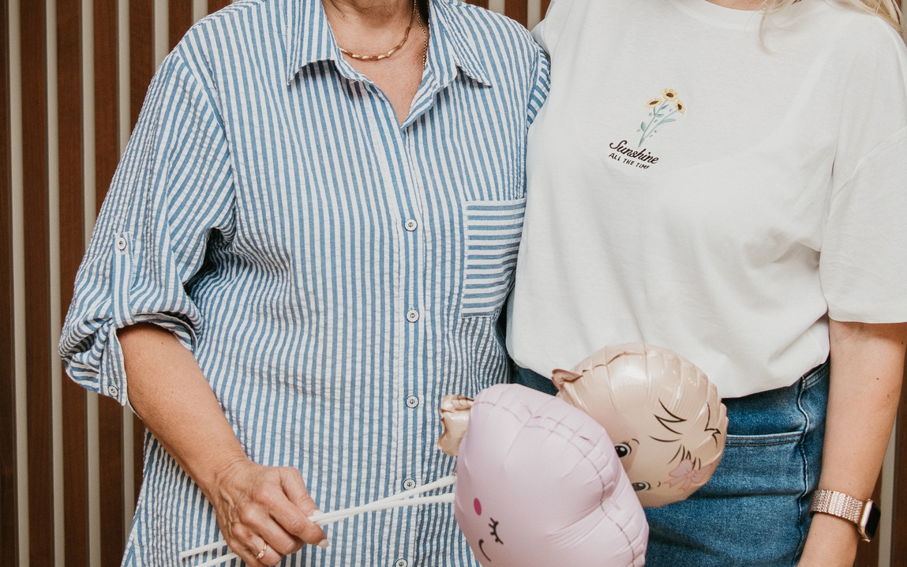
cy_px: 60
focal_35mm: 85
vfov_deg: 15.2
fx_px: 2101
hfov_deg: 24.4
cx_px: 426
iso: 160
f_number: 4.5
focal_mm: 32
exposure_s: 1/160
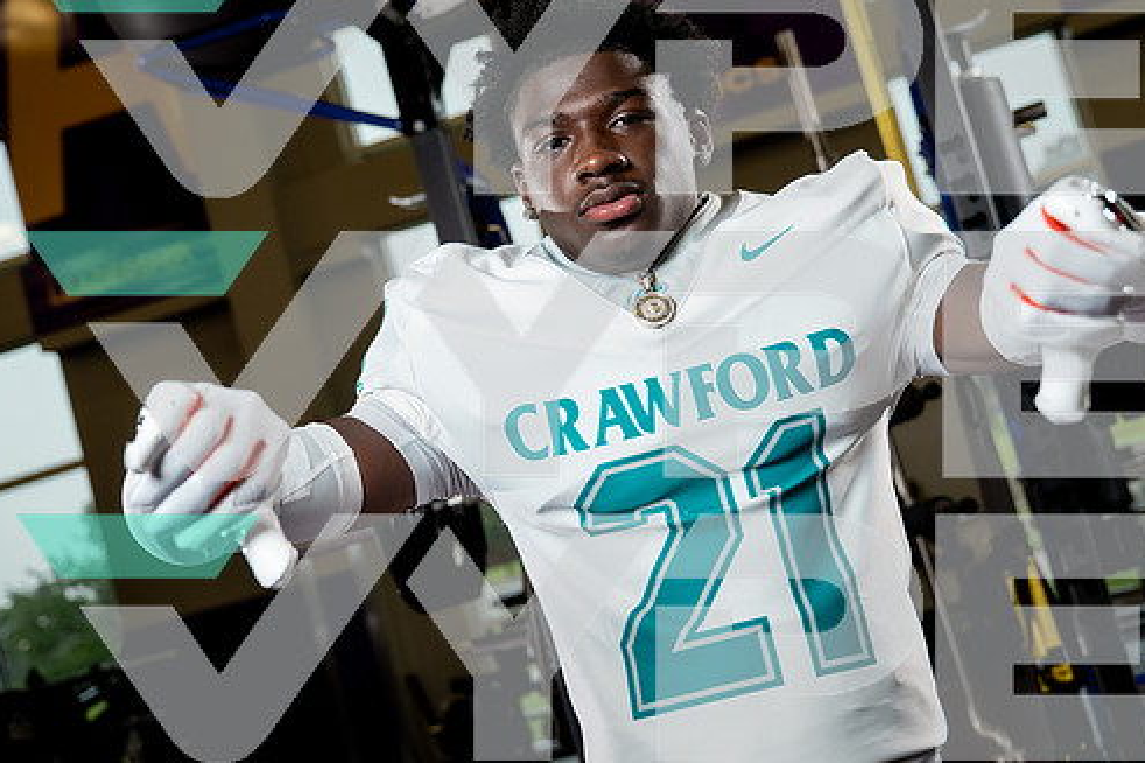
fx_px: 1653
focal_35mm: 52
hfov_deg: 38.2
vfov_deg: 26.0
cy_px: 356
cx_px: 618
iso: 640
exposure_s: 1/250
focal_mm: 44
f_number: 4
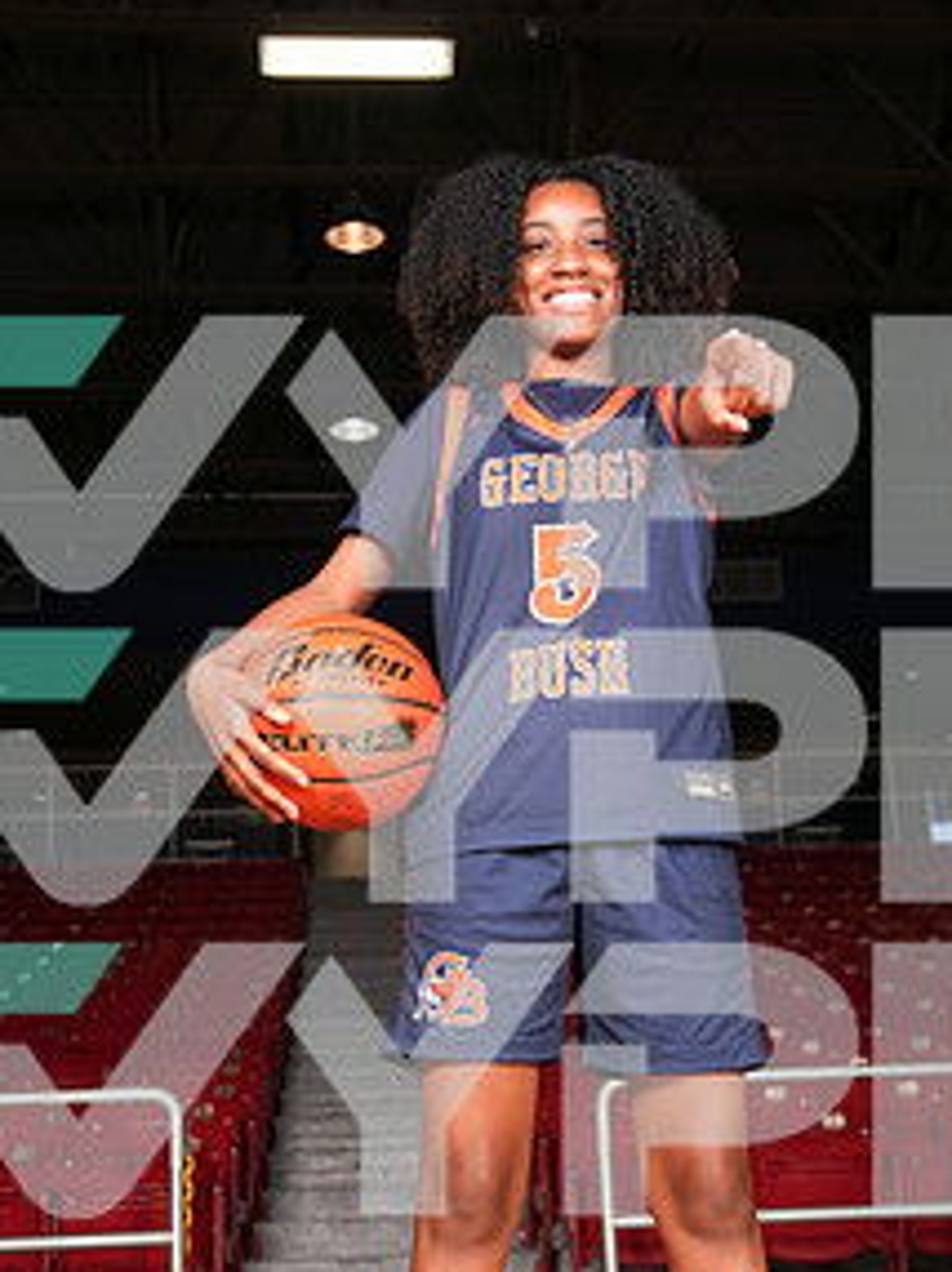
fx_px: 2057
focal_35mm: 56
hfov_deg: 26.1
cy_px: 769
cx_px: 520
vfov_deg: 34.3
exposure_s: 1/200
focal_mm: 37
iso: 400
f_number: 6.3
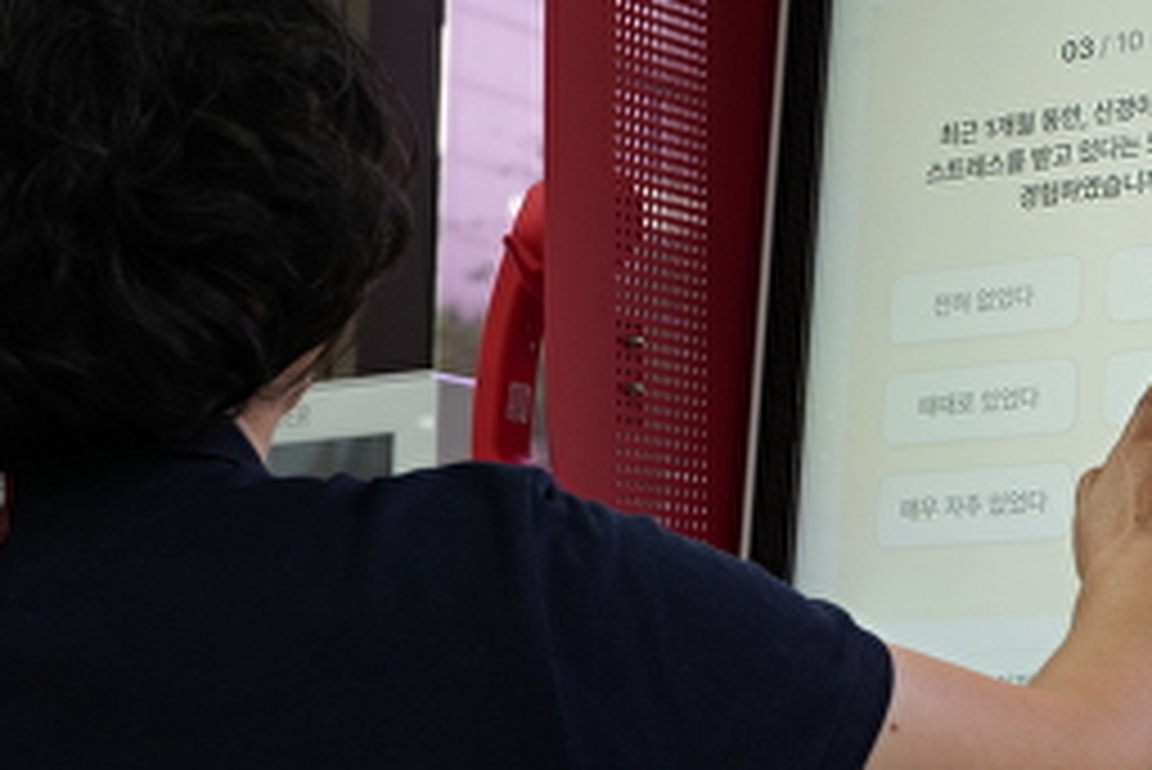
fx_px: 2978
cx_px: 760
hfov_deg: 21.8
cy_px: 110
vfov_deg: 14.6
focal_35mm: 93
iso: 500
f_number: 6.3
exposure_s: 1/50
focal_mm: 41
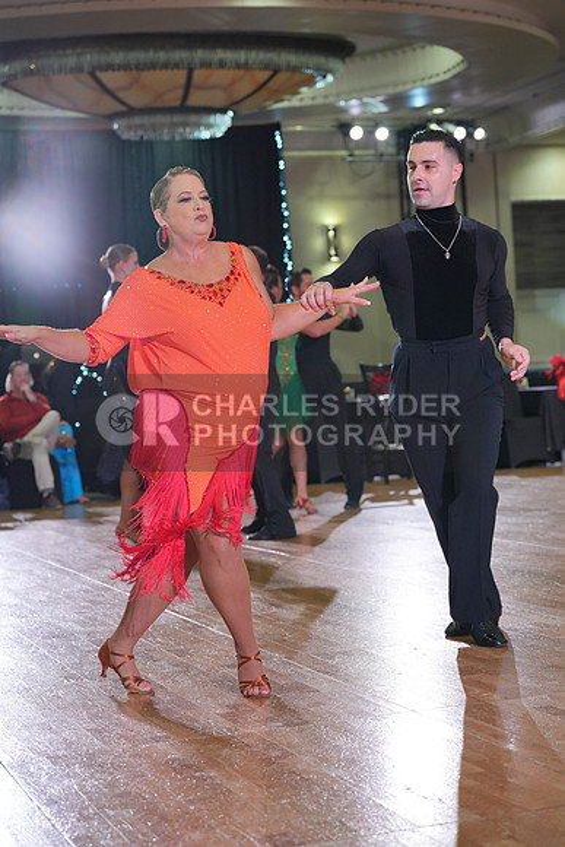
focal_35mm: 70
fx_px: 1647
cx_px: 282
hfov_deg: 19.5
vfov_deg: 28.8
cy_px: 424
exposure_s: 1/400
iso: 1600
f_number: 4
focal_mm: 70
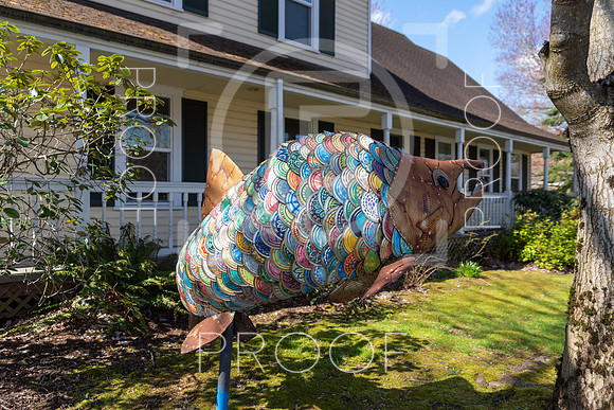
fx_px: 409
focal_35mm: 24
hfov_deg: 73.7
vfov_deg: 53.2
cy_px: 205
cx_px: 307
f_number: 2.8
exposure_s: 1/1000
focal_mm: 24
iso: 100
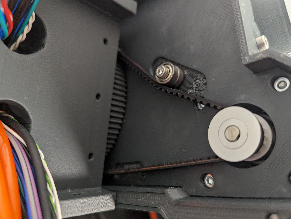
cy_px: 110
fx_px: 202
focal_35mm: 24
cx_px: 146
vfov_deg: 56.9
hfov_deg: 71.5
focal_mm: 6.81
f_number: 1.85
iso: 1229
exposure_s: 1/83.5
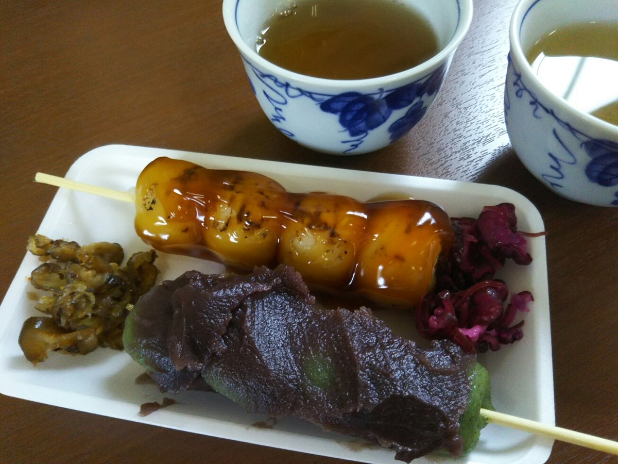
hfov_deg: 60.0
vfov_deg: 46.8
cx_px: 309
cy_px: 232
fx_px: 536
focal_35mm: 30
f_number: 2.2
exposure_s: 1/50
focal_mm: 4
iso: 160
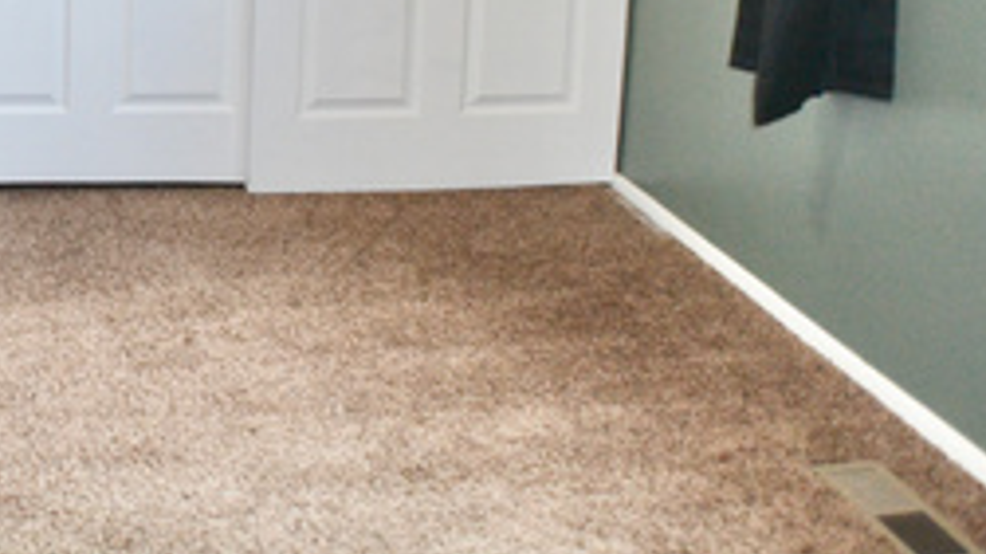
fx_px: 2091
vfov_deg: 14.2
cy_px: -242
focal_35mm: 80
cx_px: -137
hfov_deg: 24.5
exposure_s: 1/60
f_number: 3.8
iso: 720
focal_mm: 20
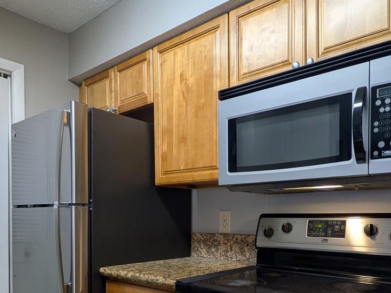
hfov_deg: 57.9
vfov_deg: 43.6
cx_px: 235
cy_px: 228
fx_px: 350
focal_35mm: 31
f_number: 2.2
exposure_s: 1/24
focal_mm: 1.83
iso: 52
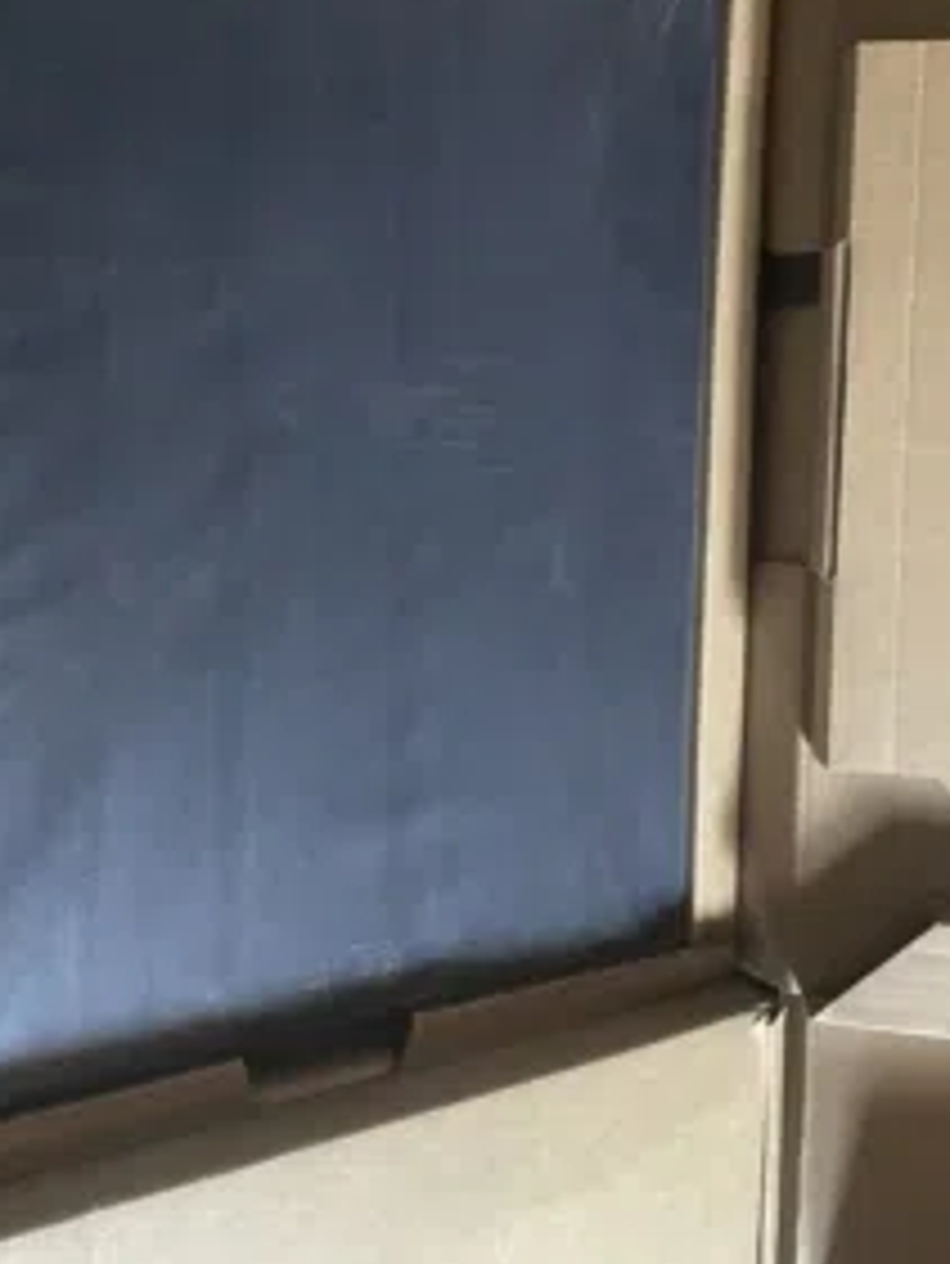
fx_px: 1353
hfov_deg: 38.1
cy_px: 454
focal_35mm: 37
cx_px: 288
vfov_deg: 49.5
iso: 1000
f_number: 1.6
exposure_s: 1/30
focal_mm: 4.2
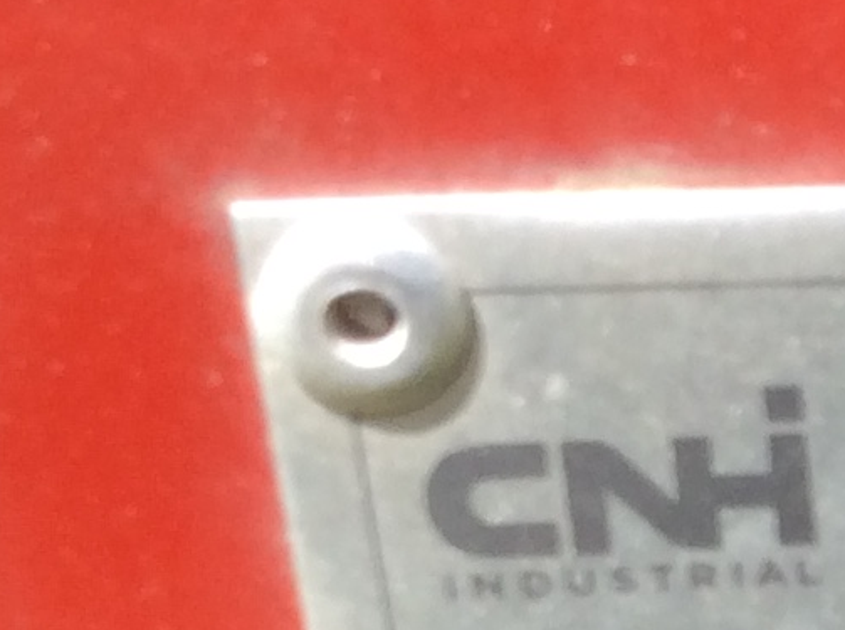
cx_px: 1661
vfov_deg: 8.6
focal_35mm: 165
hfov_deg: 11.0
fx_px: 4019
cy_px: 1173
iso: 32
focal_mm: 3.3
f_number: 2.4
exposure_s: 1/590
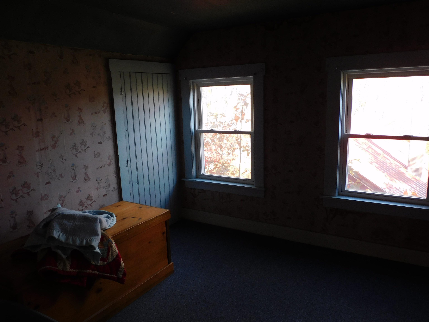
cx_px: 214
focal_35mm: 28
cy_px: 161
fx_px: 347
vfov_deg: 49.7
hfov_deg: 63.4
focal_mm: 5
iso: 125
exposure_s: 1/50
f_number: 3.5
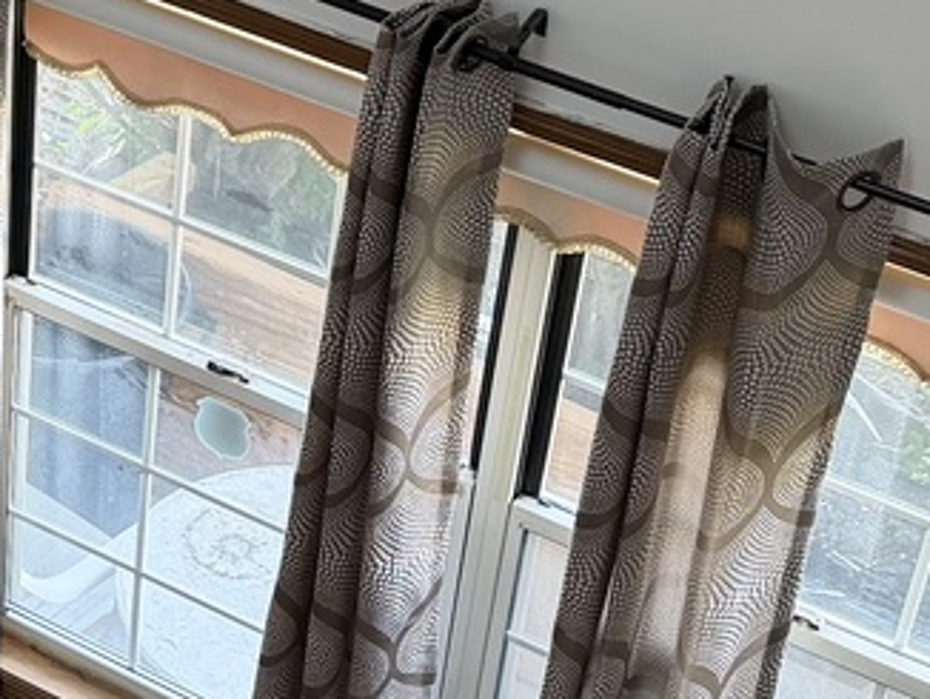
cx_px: -131
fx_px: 2850
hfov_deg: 17.8
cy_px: 197
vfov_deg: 13.9
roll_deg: +0.4
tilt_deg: -37.2
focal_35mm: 106
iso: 200
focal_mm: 6.76
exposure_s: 1/60
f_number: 1.78
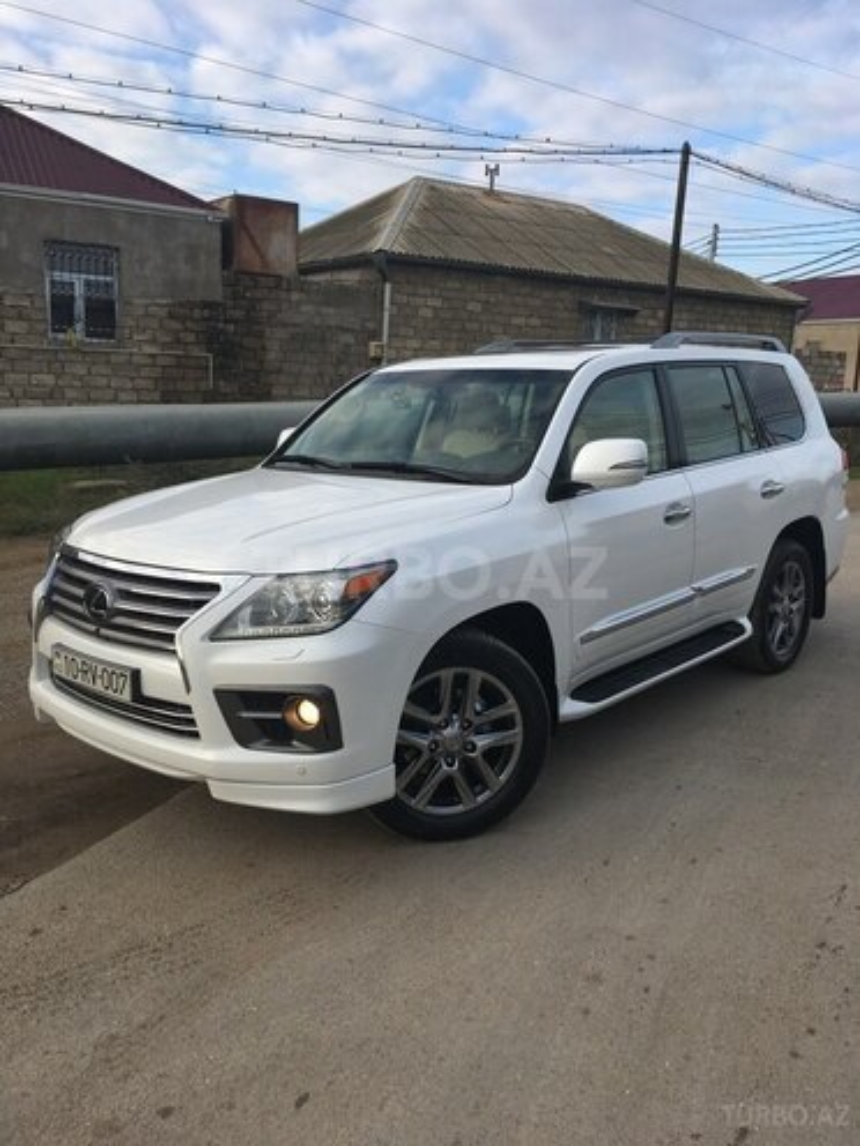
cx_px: 430
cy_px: 573
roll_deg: -2.6
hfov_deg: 48.2
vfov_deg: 61.7
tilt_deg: -9.1
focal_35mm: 29
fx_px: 961
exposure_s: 1/705
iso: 25
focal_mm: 4.15
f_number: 2.2
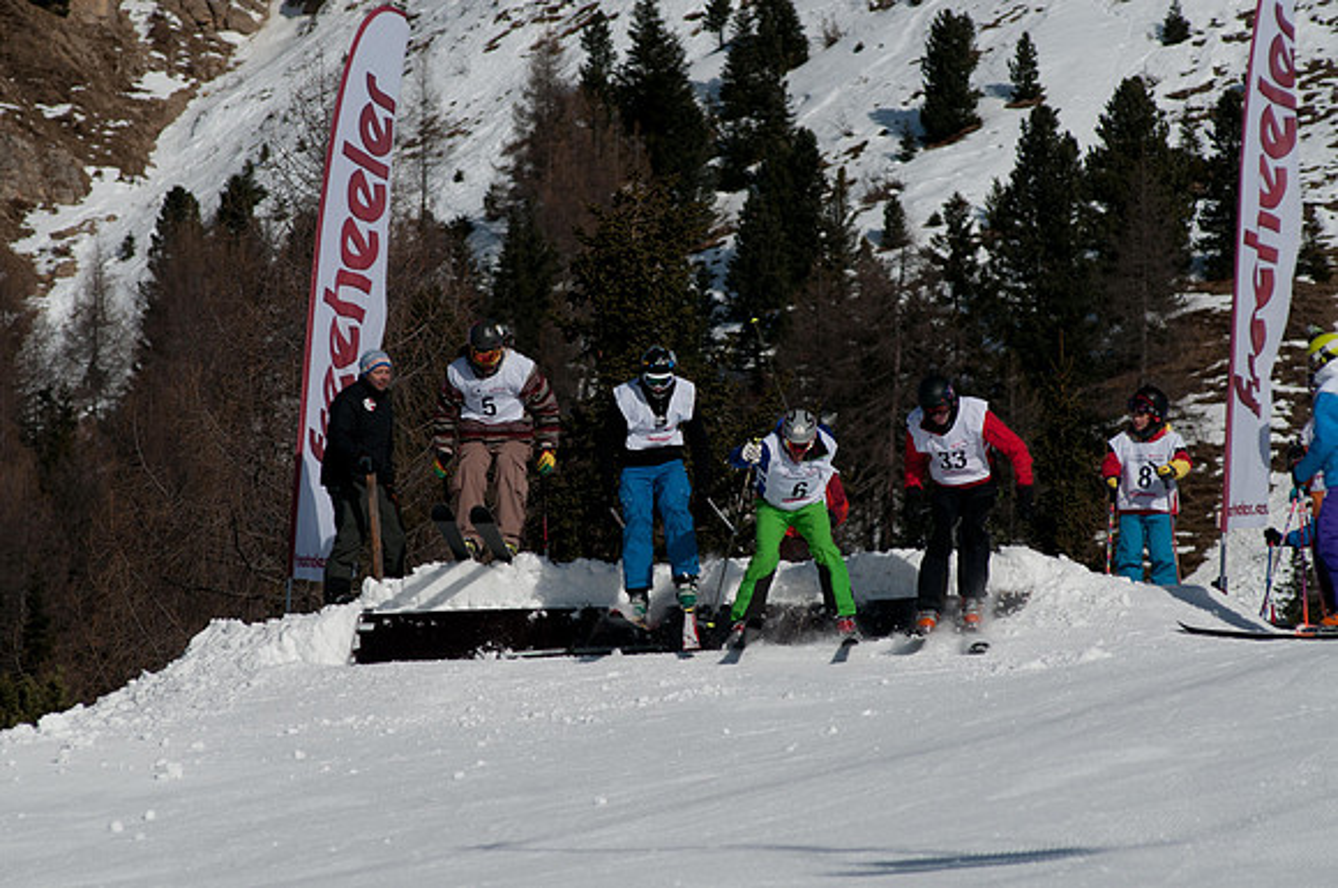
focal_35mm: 300
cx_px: 669
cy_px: 444
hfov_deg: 6.9
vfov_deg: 4.6
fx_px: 11134
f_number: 5.6
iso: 200
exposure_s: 1/1250
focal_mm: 200
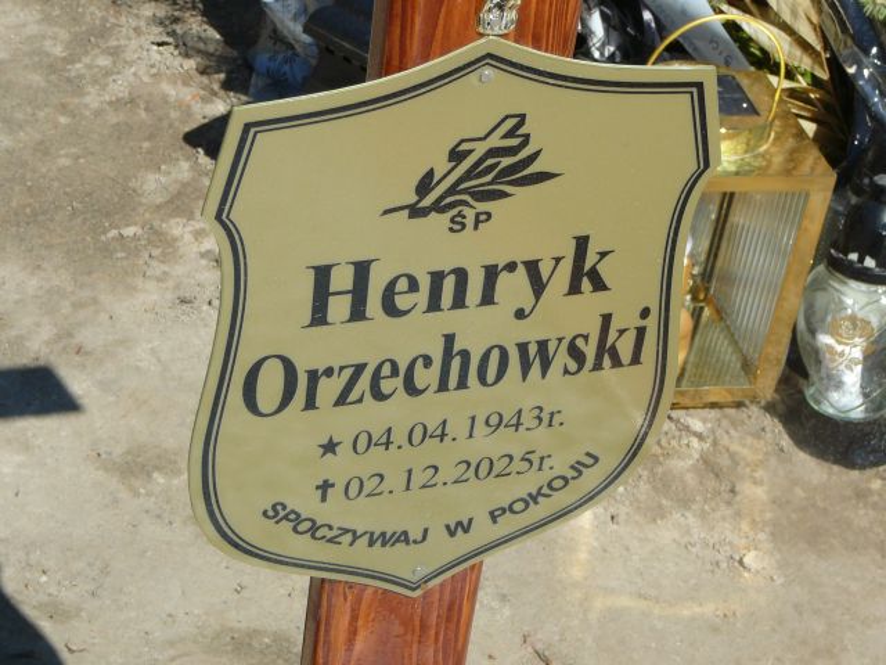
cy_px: 332
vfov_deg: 18.0
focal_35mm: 82
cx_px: 443
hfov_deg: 23.8
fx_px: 2099
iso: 80
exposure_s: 1/320
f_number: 6.3
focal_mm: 12.2
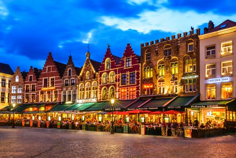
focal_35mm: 36
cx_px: 118
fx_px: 236
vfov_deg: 37.0
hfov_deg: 53.1
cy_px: 79
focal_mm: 36
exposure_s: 6
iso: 100
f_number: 10
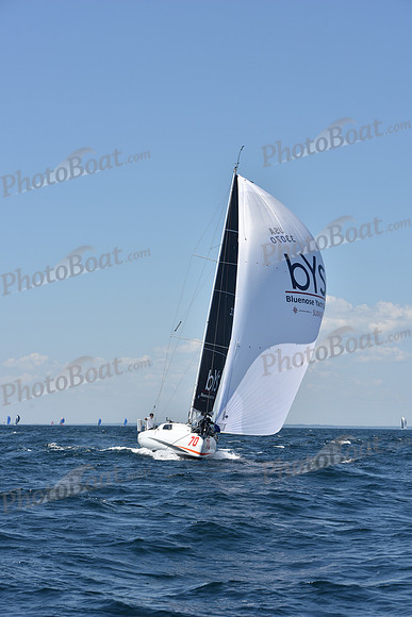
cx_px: 206
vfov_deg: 22.1
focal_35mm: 92
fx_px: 1578
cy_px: 308
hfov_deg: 14.9
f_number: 8
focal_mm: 92
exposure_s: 1/1000
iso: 200
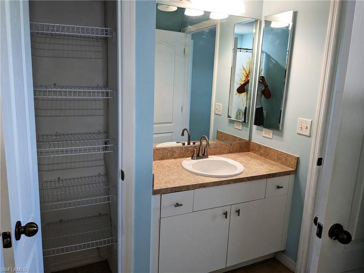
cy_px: 136
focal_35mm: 27
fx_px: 284
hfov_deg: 65.3
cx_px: 182
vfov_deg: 51.4
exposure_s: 1/60
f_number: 1.73
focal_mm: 4.38
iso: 128
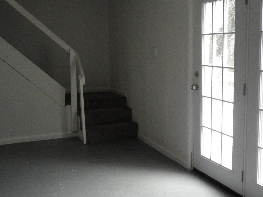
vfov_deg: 30.8
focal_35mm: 47
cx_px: 144
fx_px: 357
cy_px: 81
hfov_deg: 40.4
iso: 500
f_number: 3.5
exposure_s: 1/100
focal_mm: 5.05
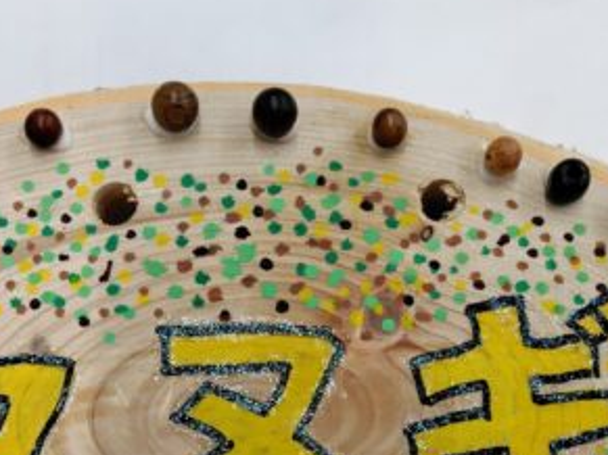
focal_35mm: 49
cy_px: 454
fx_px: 860
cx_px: 295
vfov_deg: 27.9
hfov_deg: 38.9
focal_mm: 5.6
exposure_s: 1/100
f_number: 1.9
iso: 141
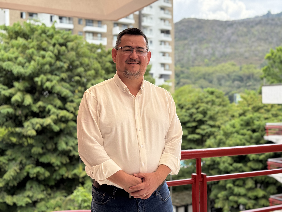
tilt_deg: -0.2
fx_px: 391
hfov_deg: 39.7
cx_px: 141
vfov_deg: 30.3
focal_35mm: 48
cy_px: 106
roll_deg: +0.7
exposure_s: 1/939
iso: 64
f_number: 1.78
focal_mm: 6.76
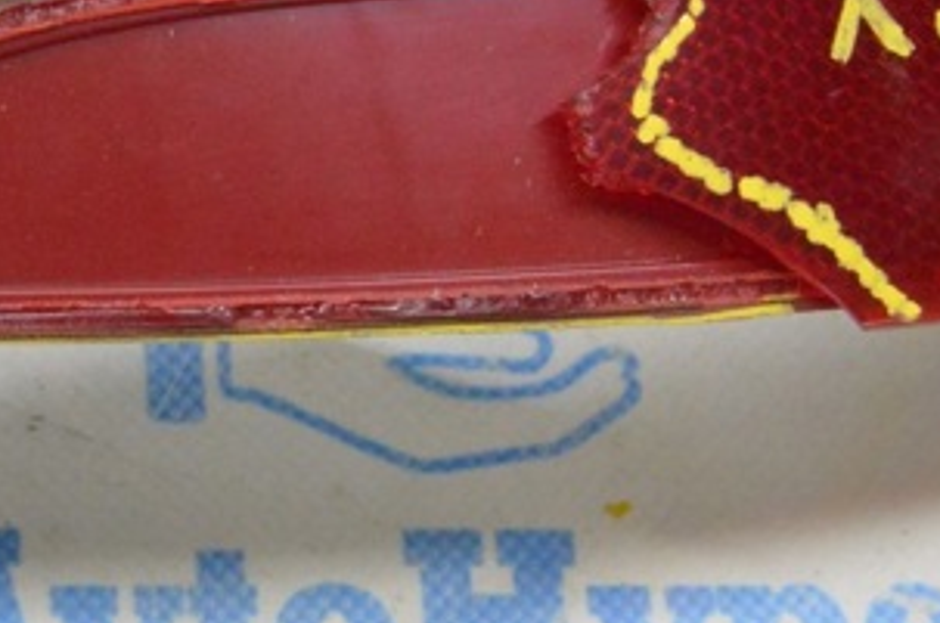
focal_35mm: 111
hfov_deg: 18.0
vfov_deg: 12.3
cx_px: 25
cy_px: 184
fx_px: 2895
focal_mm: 35
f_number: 20
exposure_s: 1/20
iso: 6400
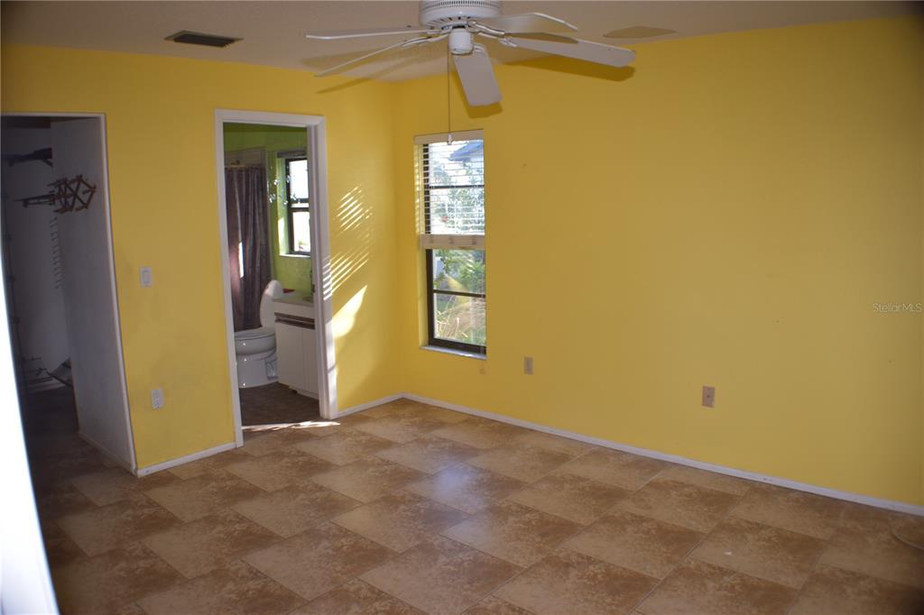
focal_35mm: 34
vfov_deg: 38.3
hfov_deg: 55.1
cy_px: 308
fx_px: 885
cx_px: 462
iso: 250
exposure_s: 1/30
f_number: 4
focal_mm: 23
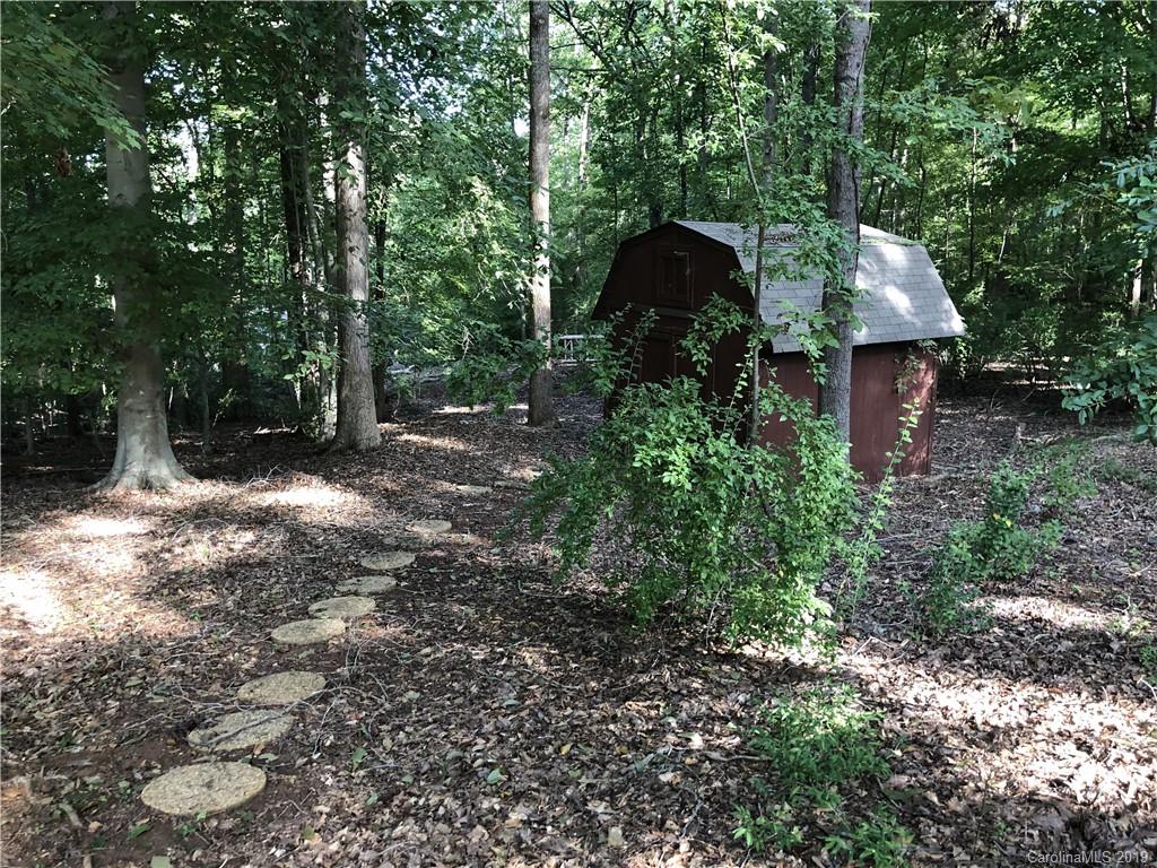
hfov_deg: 63.4
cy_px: 434
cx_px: 578
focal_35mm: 28
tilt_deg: -9.9
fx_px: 936
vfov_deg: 49.7
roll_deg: -0.6
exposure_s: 1/30
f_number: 1.8
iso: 32
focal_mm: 4
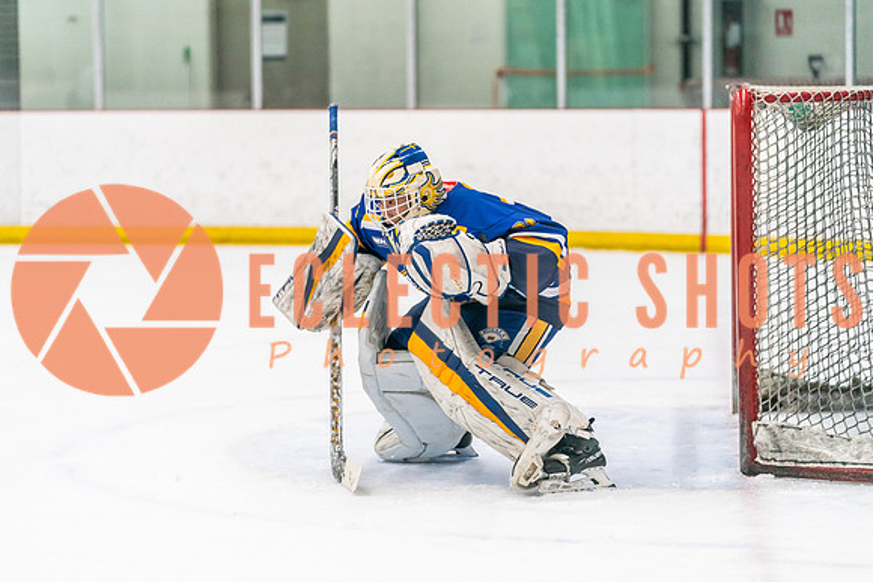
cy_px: 291
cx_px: 405
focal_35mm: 132
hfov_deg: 15.5
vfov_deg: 10.4
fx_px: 3204
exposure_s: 1/1250
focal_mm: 119
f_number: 2.8
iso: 3200
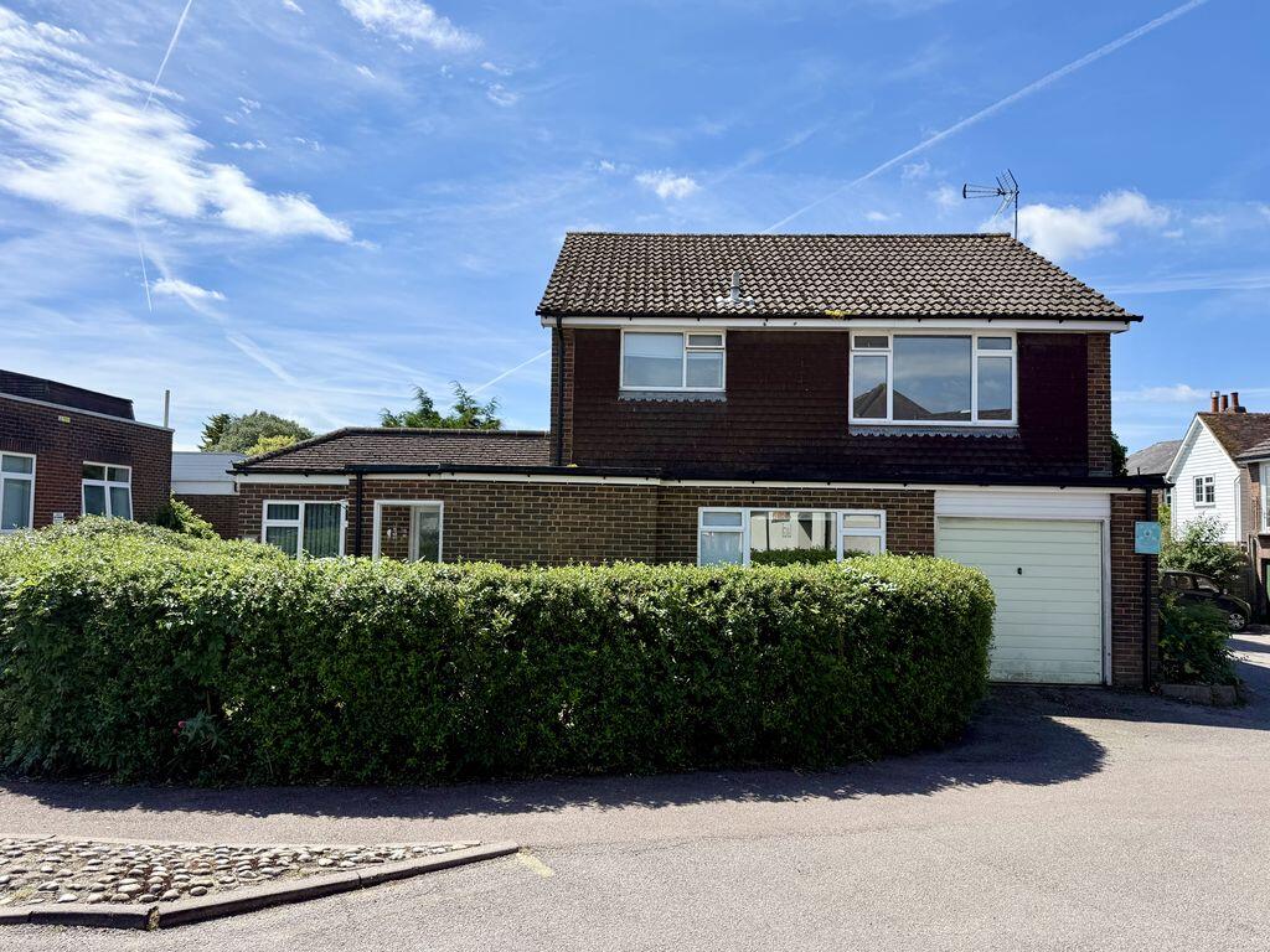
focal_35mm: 24
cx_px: 635
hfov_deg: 71.6
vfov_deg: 56.8
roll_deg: -1.8
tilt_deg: +3.5
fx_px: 881
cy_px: 476
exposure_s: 1/5714
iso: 80
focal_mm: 6.76
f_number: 1.78
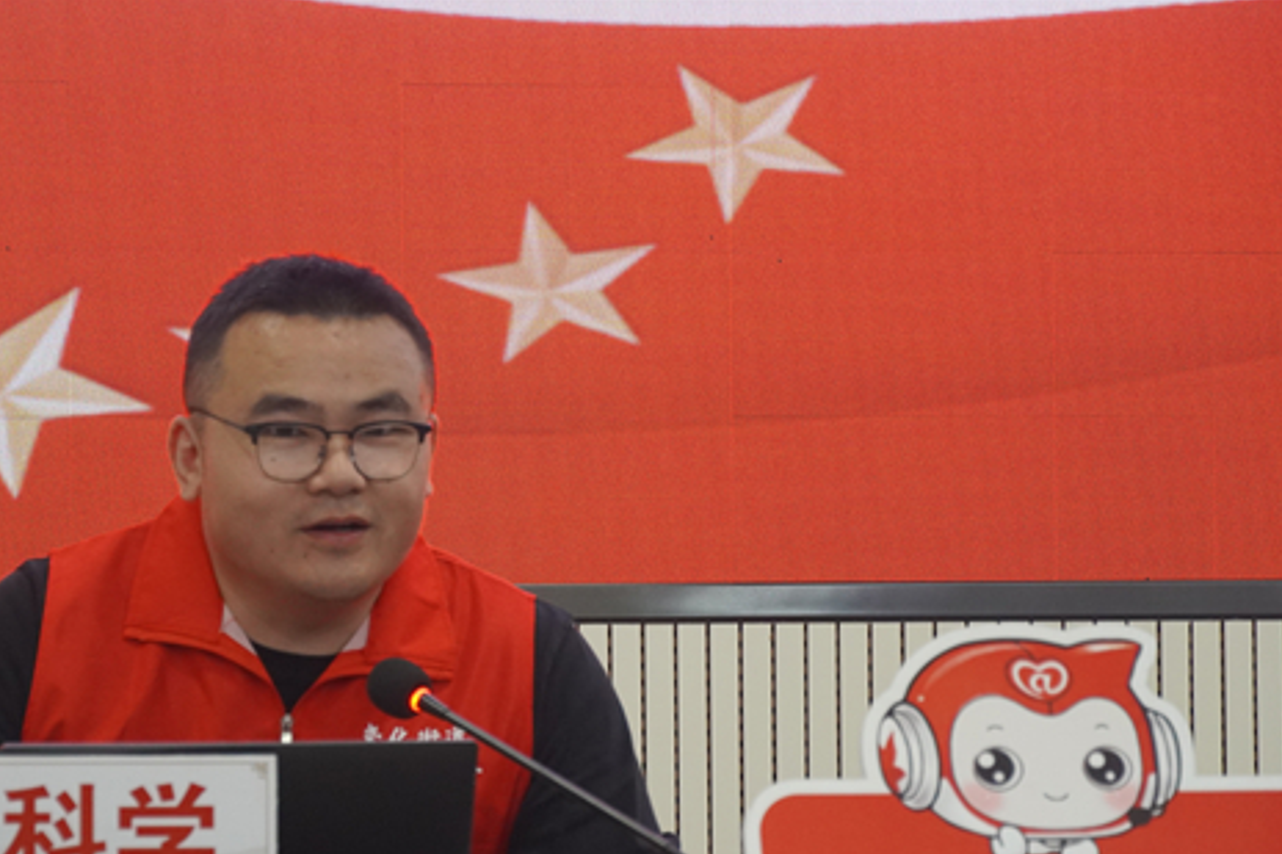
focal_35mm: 163
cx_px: 470
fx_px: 5802
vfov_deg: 8.4
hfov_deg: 12.6
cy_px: 547
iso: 1600
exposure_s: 1/160
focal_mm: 84
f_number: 5.6
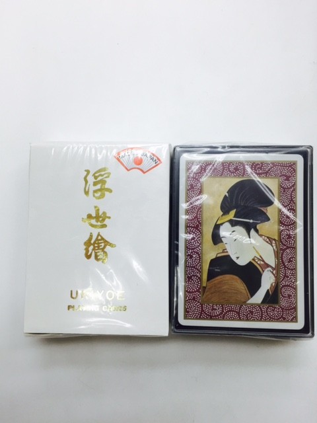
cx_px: 158
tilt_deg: -85.0
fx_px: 354
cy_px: 212
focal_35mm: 29
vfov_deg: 61.7
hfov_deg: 48.2
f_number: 2.2
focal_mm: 4.15
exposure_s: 1/120
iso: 50
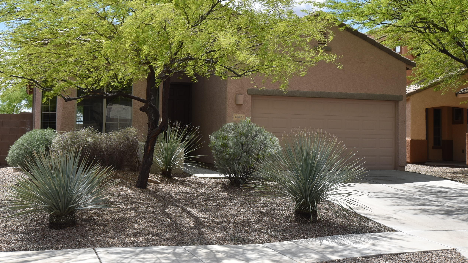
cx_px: 230
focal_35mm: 45
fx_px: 558
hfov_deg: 45.5
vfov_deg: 26.5
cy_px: 102
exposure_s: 1/320
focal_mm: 24
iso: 200
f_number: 9
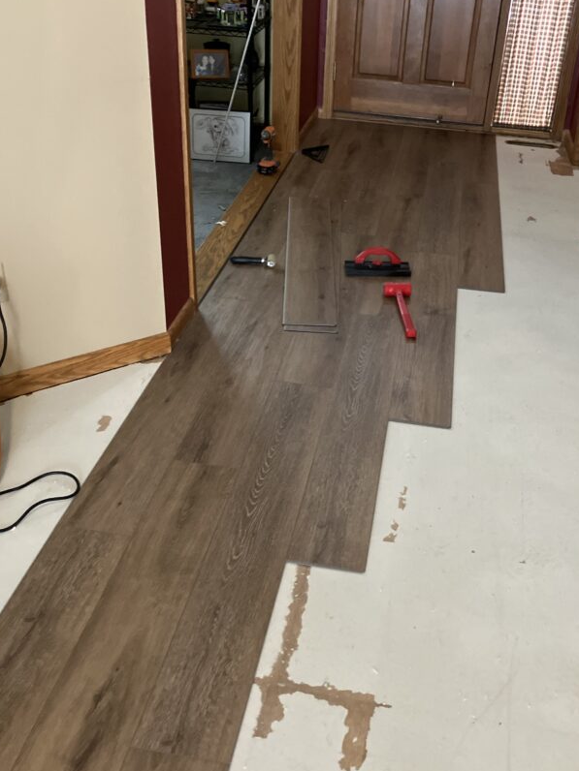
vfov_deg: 51.3
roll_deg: -3.4
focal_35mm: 36
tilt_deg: -27.3
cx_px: 326
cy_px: 375
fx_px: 803
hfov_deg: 39.6
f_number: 1.8
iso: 320
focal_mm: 3.99
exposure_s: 1/40
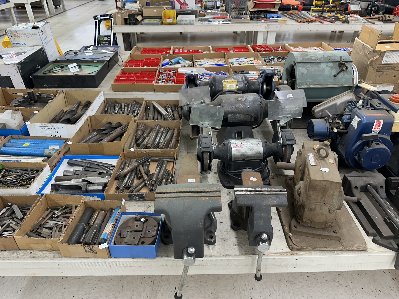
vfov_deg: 56.8
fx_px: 277
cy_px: 150
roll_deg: +0.3
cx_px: 200
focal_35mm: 24
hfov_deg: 71.6
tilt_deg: -32.6
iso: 160
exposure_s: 1/120
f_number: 1.78
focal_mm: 6.86
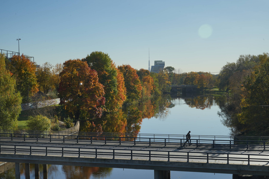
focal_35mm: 51
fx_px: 381
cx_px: 134
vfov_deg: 26.5
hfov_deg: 38.9
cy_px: 90
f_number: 14
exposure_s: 1/80
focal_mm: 50
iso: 100
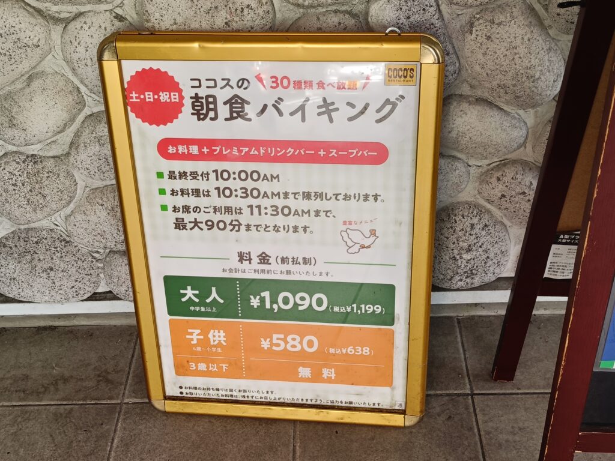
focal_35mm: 41
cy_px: 230
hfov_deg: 45.8
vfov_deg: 35.1
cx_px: 308
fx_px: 728
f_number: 1.7
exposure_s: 1/101
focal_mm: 4.7
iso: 64
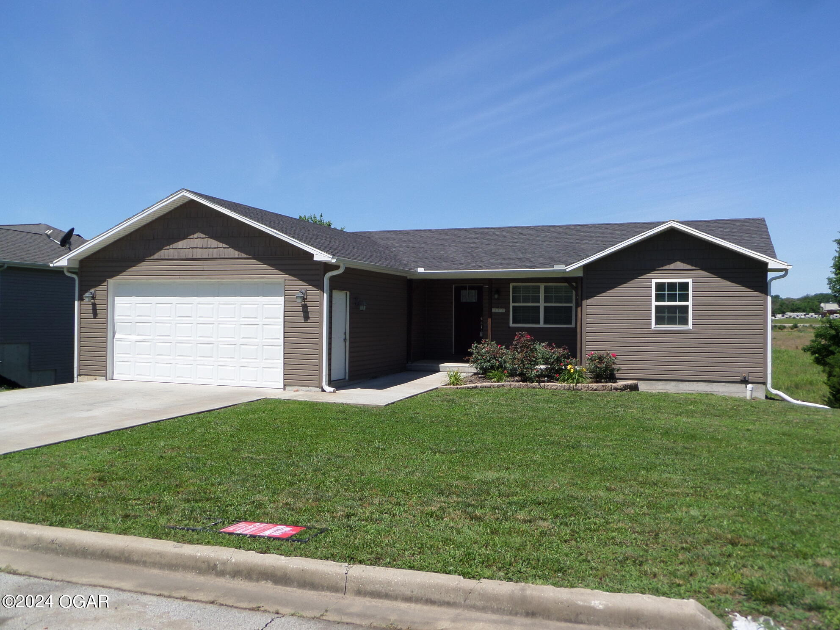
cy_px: 315
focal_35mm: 32
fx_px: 777
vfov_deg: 44.2
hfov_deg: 56.8
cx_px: 420
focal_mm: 5.3
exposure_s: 1/1000
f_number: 3.9
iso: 100
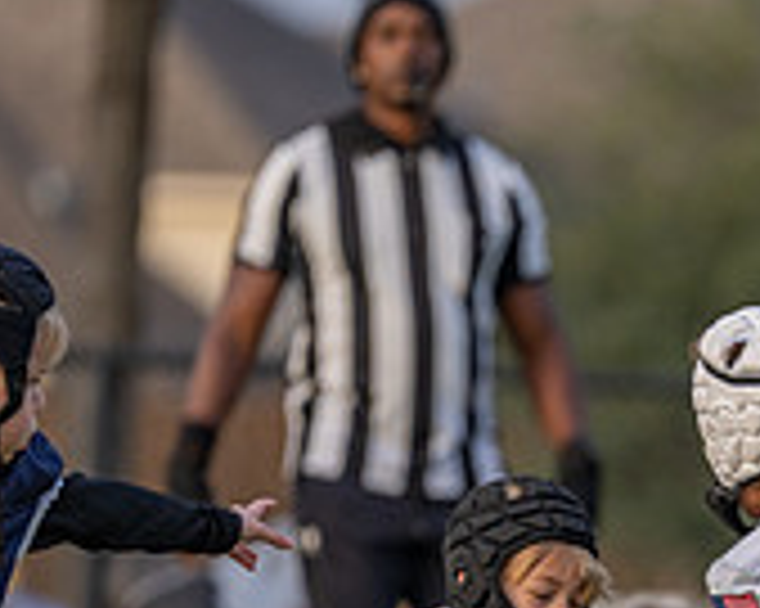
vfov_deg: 2.4
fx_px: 14500
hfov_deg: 3.0
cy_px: 565
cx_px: 742
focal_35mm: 645
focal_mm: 200
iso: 200
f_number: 2.8
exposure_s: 1/1000
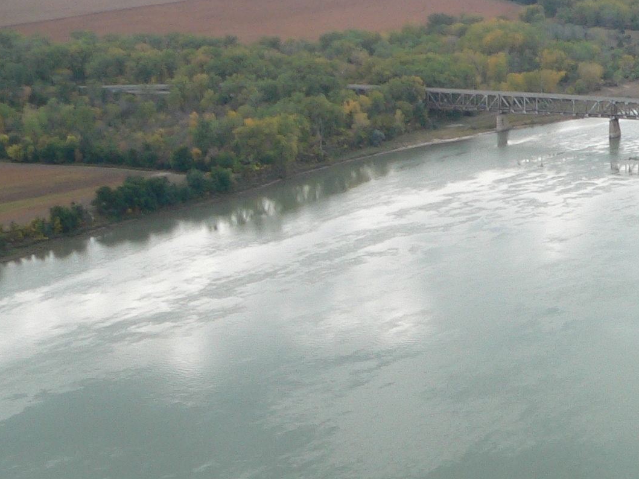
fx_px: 1606
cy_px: 480
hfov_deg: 21.0
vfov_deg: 16.6
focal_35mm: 87
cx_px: 759
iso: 100
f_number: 2.8
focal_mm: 6
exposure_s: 1/640
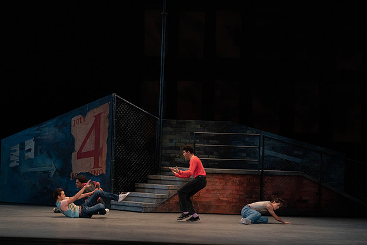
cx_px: 184
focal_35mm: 129
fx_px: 1315
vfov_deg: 10.6
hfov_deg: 15.9
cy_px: 122
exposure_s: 1/400
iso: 3200
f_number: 4.5
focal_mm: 129
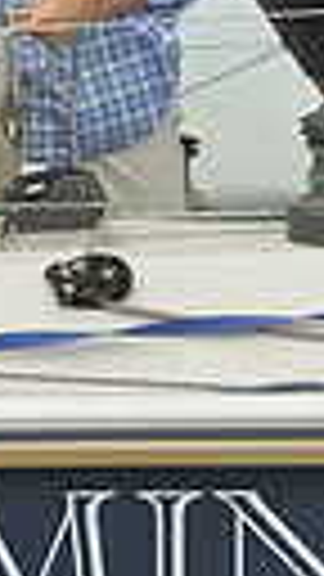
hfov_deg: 1.3
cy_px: 297
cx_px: 155
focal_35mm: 949
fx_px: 14494
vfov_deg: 2.3
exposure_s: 1/1000
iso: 200
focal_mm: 200
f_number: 5.6
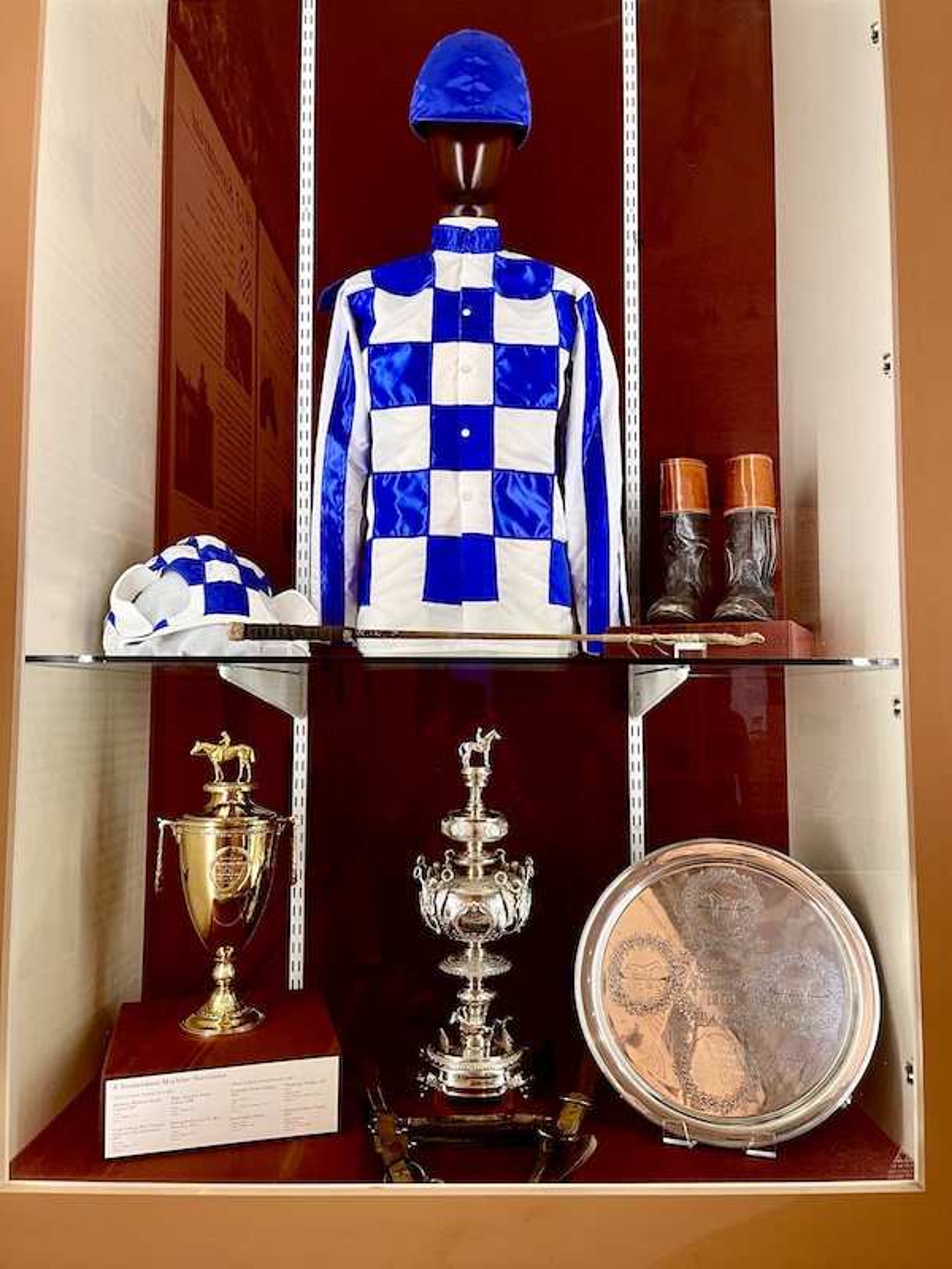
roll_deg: +0.2
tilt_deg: +5.4
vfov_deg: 69.4
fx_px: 917
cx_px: 476
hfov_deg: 54.9
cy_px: 634
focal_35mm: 25
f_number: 1.6
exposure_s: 1/60
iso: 100
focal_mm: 5.1
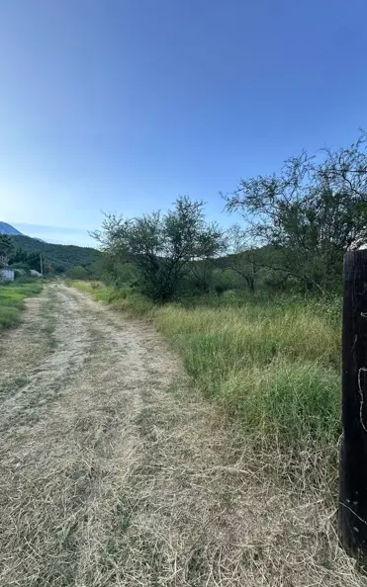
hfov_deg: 74.7
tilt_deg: +1.4
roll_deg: -1.4
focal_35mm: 15
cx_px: 190
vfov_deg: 101.5
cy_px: 295
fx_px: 240
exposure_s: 1/326
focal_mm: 2.22
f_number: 2.2
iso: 40
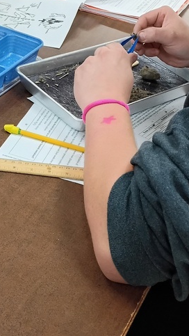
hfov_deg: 17.8
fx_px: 596
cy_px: 93
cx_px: 24
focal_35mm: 67
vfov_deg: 31.0
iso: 788
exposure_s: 1/60
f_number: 1.8
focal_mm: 4.27
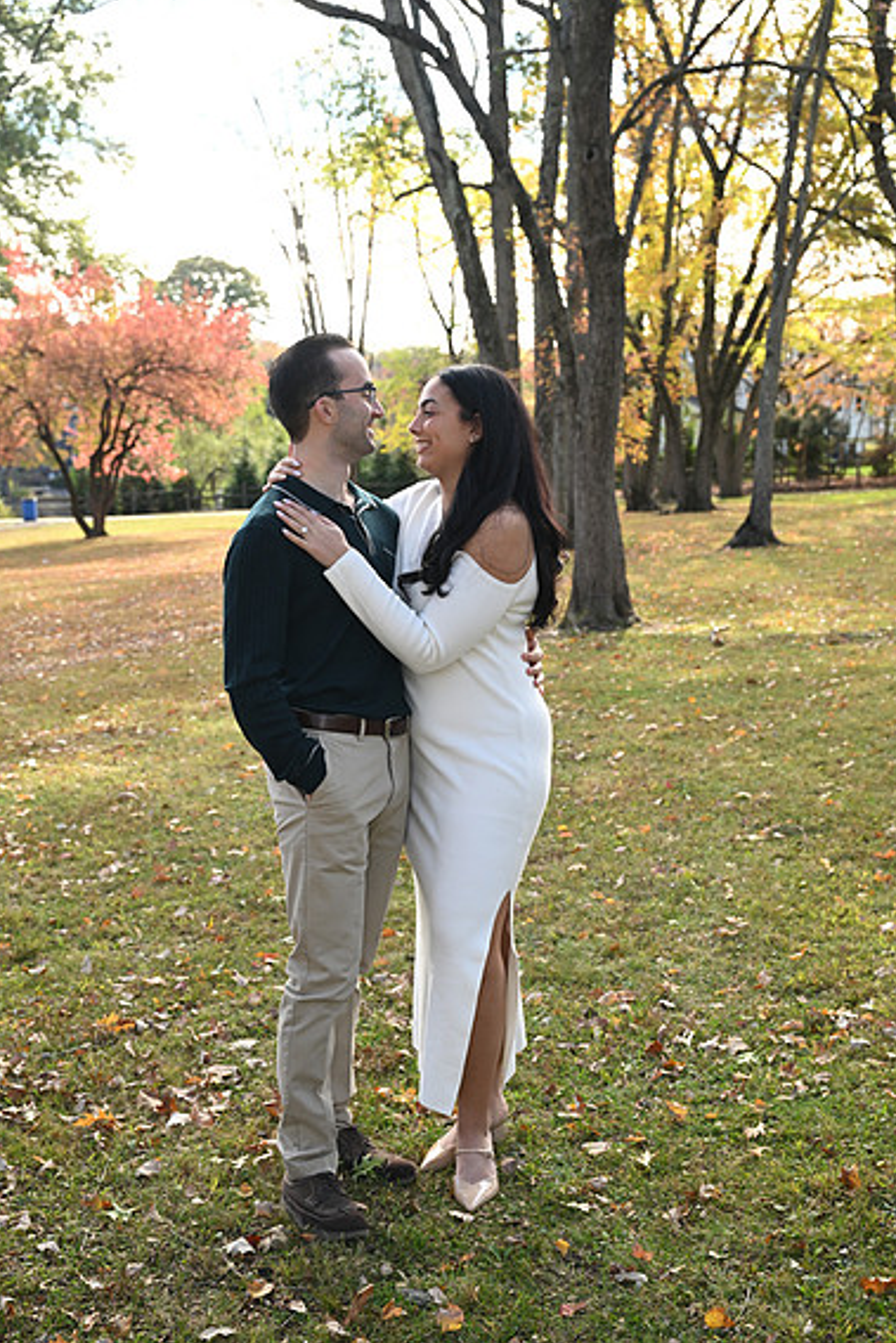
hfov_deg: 28.1
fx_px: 1791
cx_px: 443
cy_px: 667
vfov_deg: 41.1
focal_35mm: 48
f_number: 6.3
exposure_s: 1/80
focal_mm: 47
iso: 200
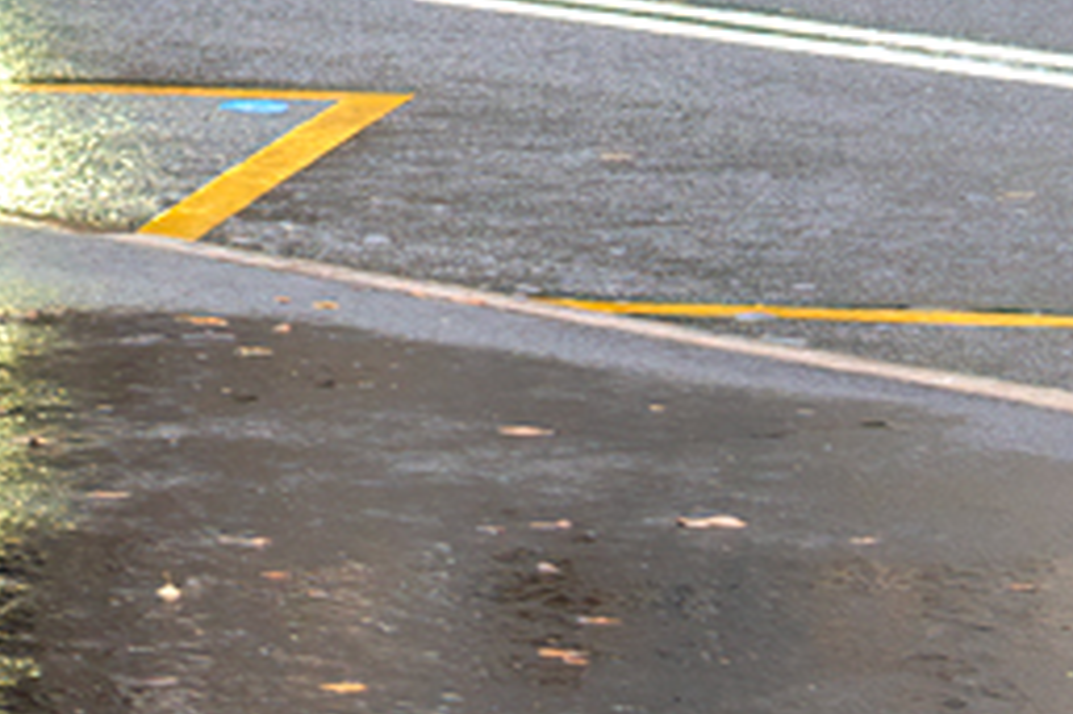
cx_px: -1536
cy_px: -1223
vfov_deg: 4.6
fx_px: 8697
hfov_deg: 6.7
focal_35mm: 292
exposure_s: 1/200
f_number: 5
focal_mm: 50
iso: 400
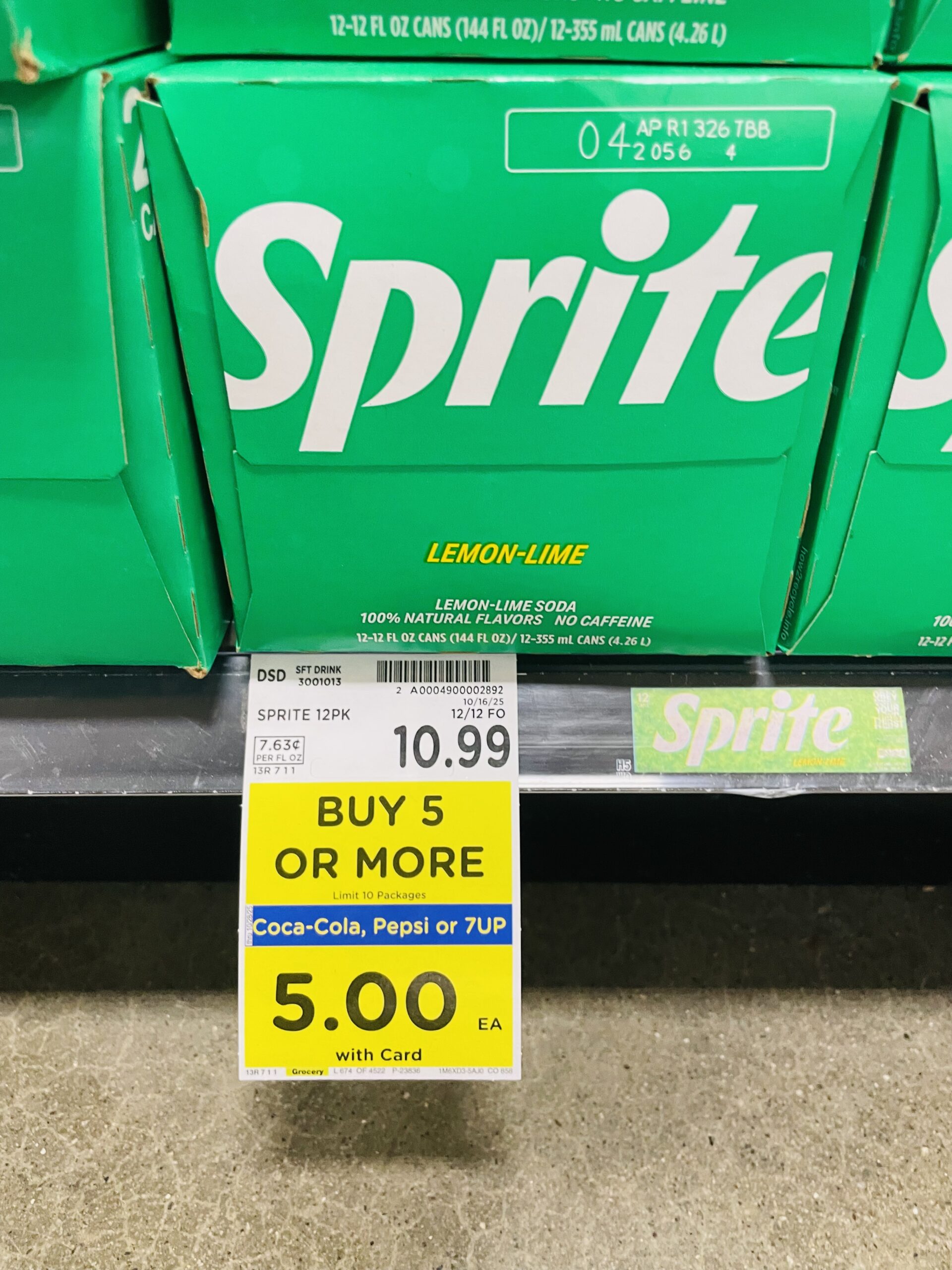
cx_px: 476
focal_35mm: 26
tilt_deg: -33.1
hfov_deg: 53.1
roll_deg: -1.3
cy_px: 635
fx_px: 953
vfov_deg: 67.3
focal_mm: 4.2
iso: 200
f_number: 1.6
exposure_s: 1/60
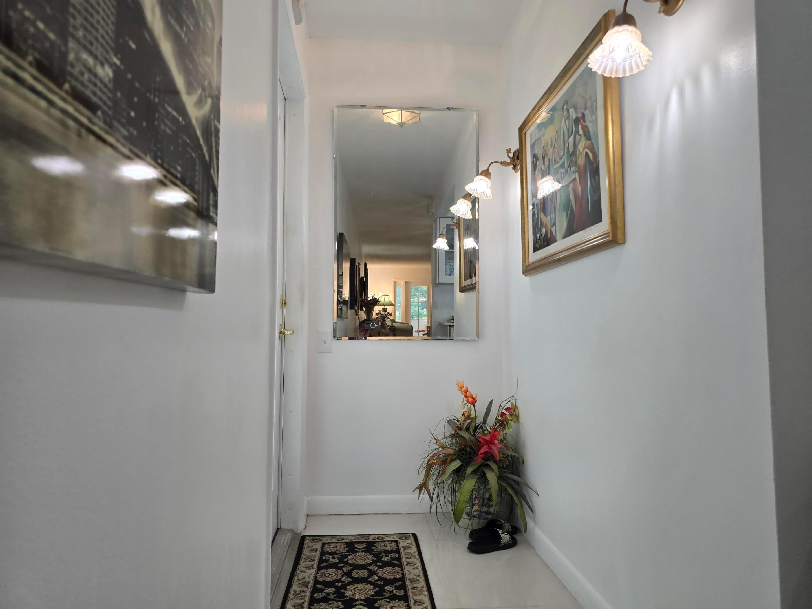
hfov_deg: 73.9
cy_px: 304
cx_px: 406
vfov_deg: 58.9
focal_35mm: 23
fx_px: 540
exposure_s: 1/120
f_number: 1.7
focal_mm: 6.3
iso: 64
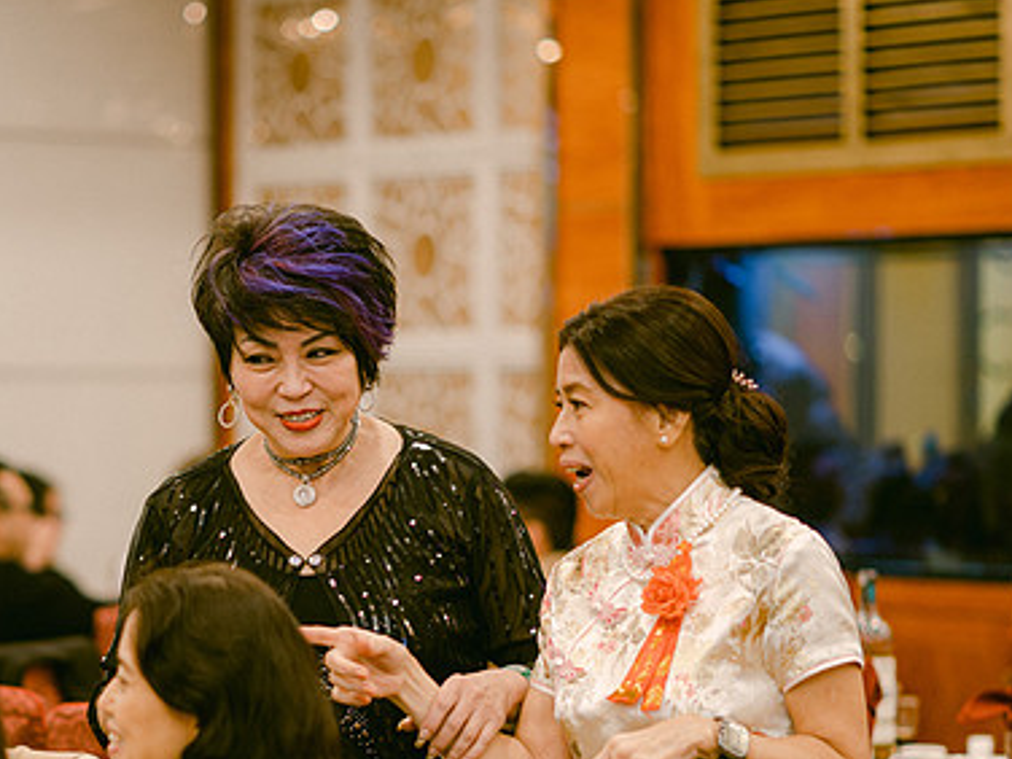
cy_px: 511
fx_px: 3976
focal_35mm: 136
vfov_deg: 10.9
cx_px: 342
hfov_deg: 14.5
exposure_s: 1/125
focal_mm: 85
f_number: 2
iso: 320
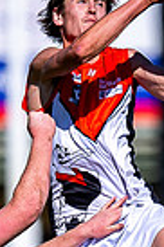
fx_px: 22051
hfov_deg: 0.4
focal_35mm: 3219
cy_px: 288
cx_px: 108
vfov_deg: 0.6
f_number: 4
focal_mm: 500
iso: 100
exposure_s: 1/2000
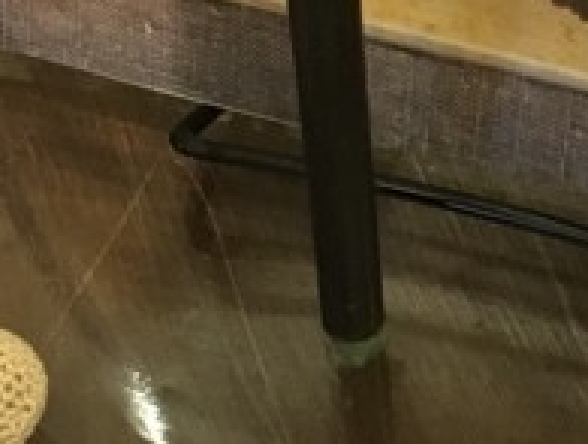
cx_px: 603
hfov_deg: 12.8
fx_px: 2587
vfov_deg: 9.8
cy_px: 236
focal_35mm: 152
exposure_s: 1/30
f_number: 2.2
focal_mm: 4.15
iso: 200
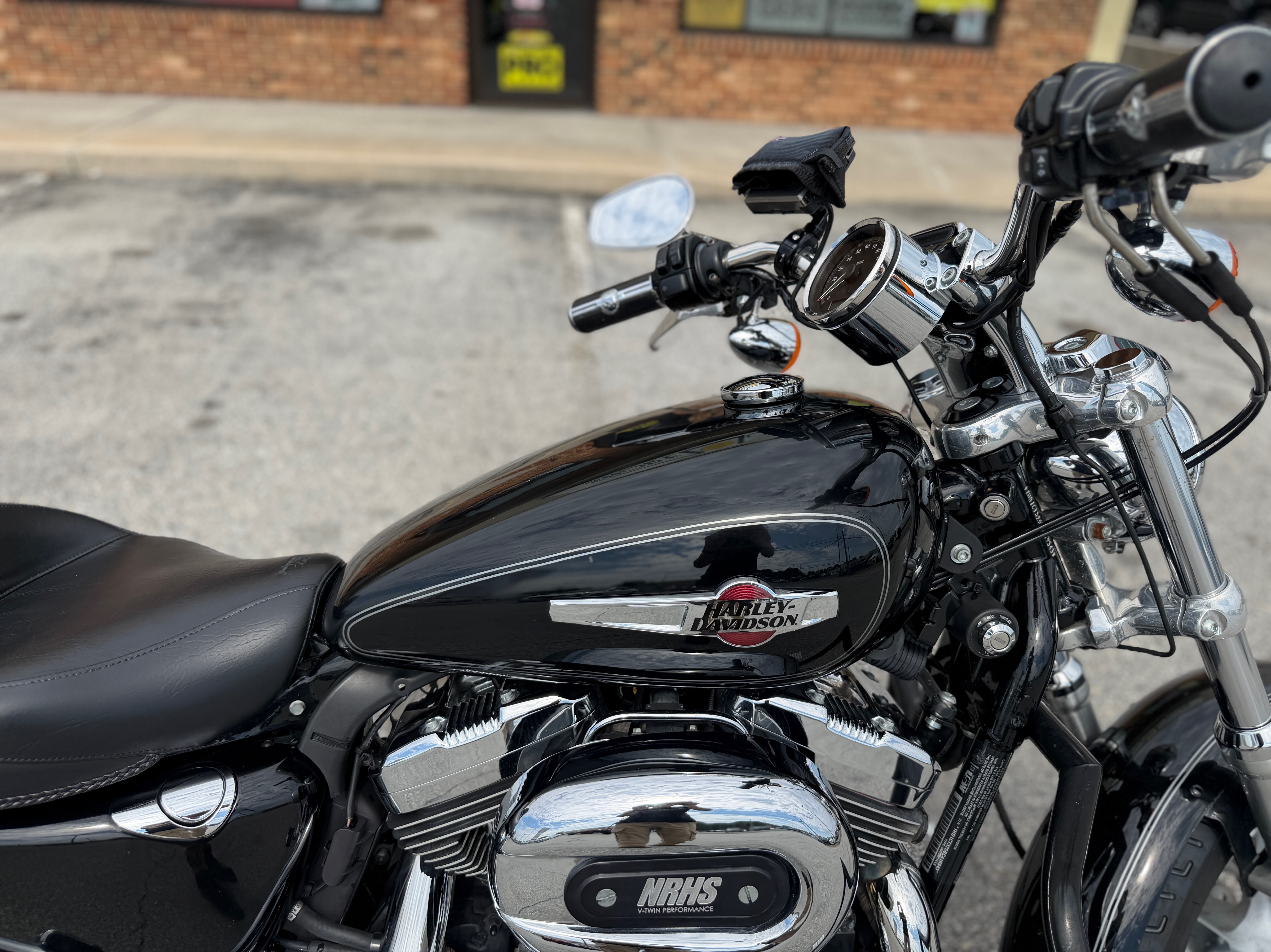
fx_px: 881
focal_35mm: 24
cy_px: 476
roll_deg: -3.4
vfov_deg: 56.8
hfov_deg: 71.6
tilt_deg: -29.4
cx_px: 636
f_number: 1.78
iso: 100
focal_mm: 6.76
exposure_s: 1/4673
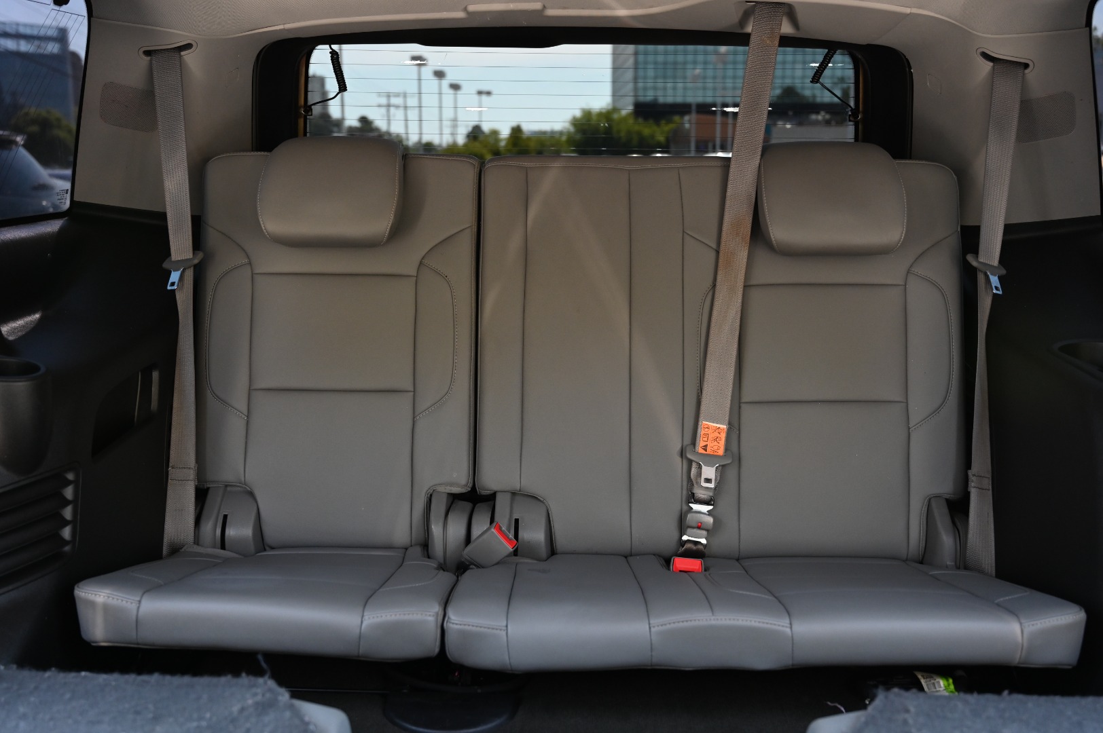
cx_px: 552
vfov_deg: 35.9
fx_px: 1133
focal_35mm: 37
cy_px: 366
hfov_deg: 51.9
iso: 1400
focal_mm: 37
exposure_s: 1/125
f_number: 4
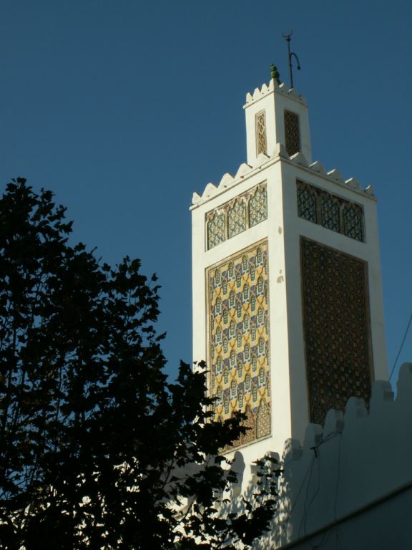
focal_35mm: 89
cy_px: 275
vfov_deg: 22.0
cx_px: 206
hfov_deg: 16.6
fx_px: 1412
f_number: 8
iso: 50
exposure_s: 1/250
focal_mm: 14.92
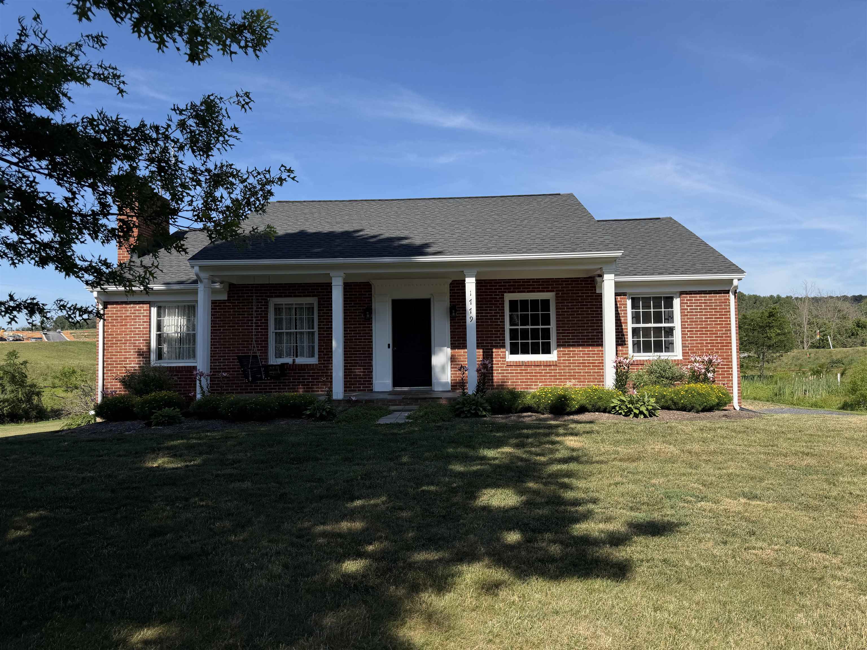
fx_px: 601
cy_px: 325
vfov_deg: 56.8
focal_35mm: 24
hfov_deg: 71.6
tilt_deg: +2.5
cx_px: 434
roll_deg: +0.4
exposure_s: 1/7353
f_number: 1.78
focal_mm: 6.76
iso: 80
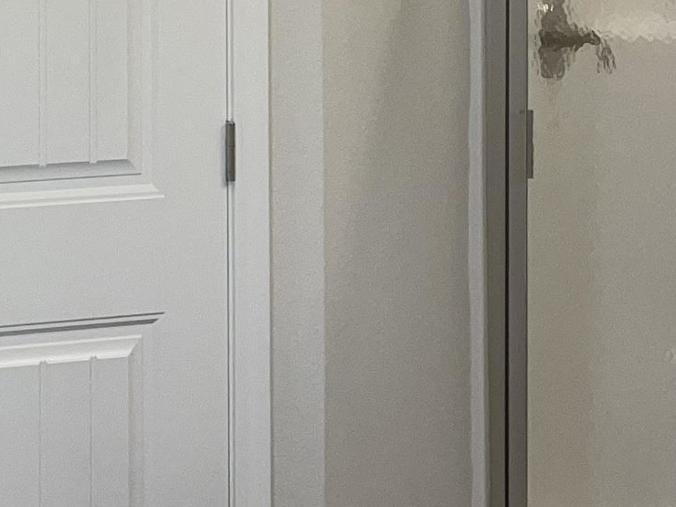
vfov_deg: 13.1
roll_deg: +0.0
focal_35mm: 108
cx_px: -19
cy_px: -192
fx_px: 2109
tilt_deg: -0.9
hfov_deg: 17.7
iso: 64
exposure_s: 1/120
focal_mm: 4.2
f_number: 1.6
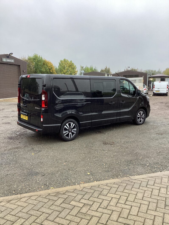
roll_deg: -0.5
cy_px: 112
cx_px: 84
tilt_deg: -8.5
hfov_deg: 45.5
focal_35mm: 31
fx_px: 202
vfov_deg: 58.3
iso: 25
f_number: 2.4
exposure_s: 1/119
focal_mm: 3.3
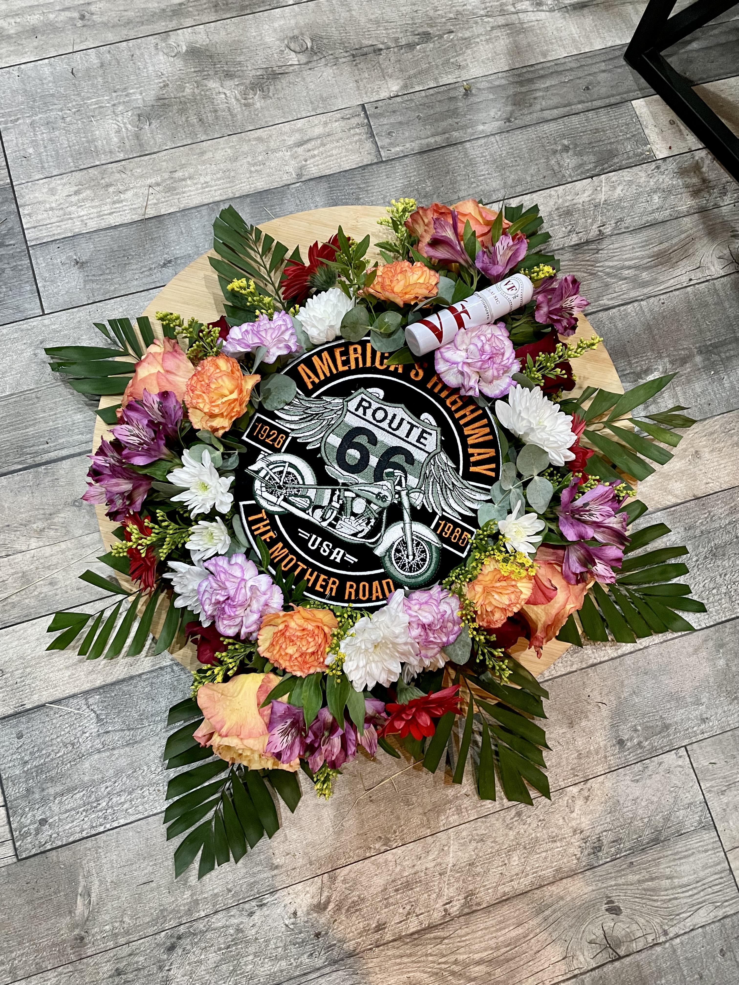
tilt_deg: -77.0
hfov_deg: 53.1
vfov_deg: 67.3
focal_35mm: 26
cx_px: 370
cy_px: 492
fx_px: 740
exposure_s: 1/60
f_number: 1.6
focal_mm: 4.2
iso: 400
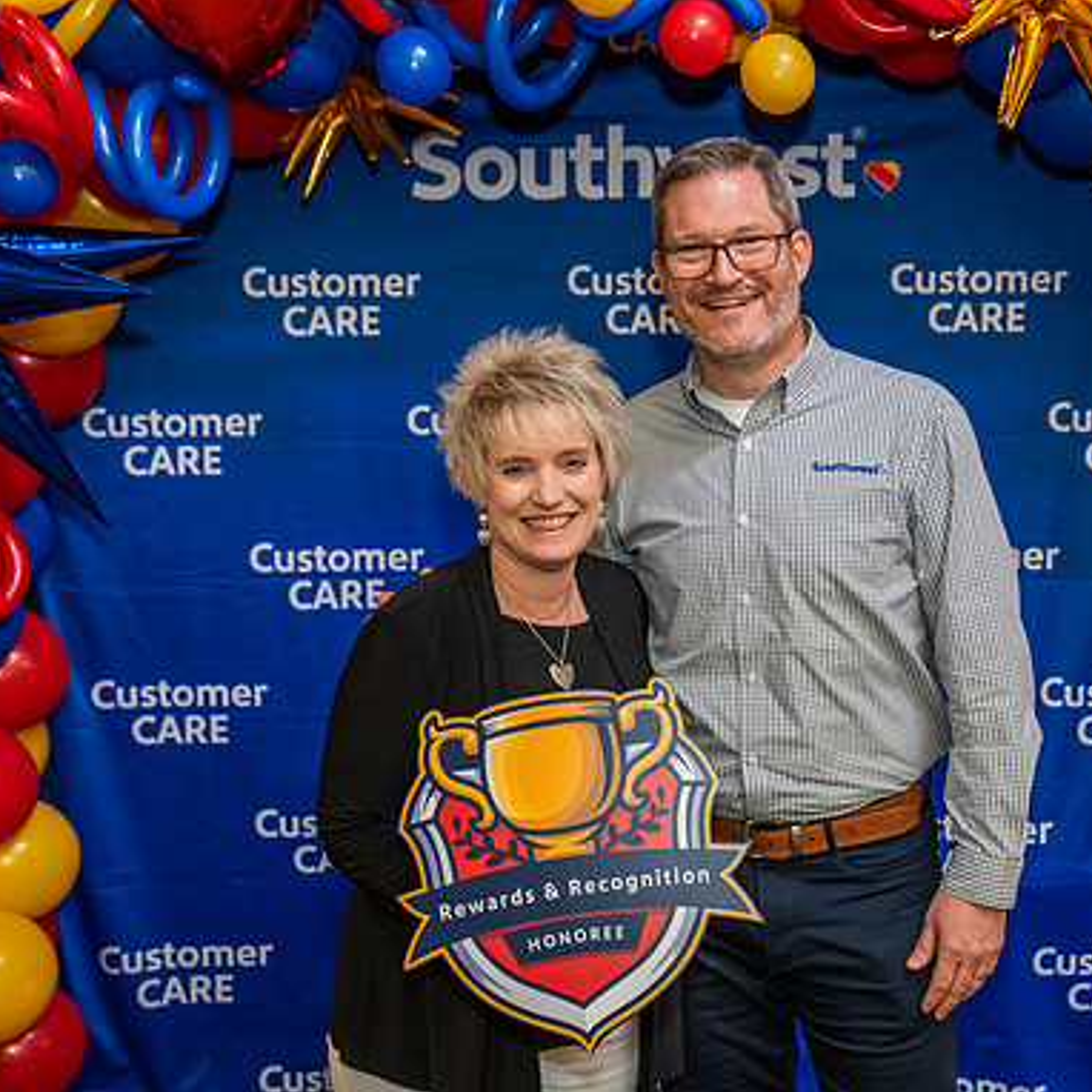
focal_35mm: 49
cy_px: 550
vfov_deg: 34.7
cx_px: 637
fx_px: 1749
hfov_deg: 34.6
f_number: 4
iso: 1250
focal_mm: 38
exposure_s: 1/160
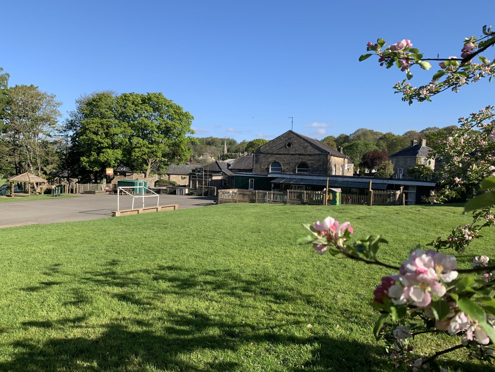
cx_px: 248
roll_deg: -1.6
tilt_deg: -3.1
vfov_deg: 53.1
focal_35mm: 26
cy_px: 186
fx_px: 372
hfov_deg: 67.3
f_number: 1.8
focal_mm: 4.25
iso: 25
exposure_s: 1/1314
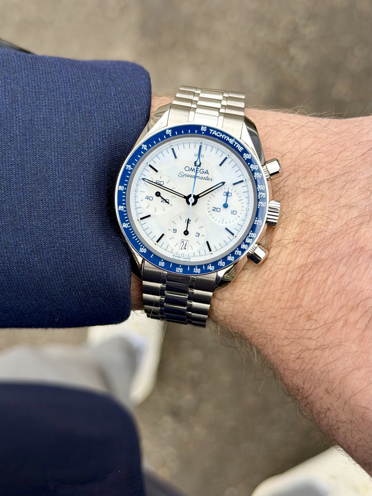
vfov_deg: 39.7
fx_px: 688
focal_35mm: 48
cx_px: 186
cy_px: 248
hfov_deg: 30.3
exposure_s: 1/481
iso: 64
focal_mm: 6.76
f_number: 1.78
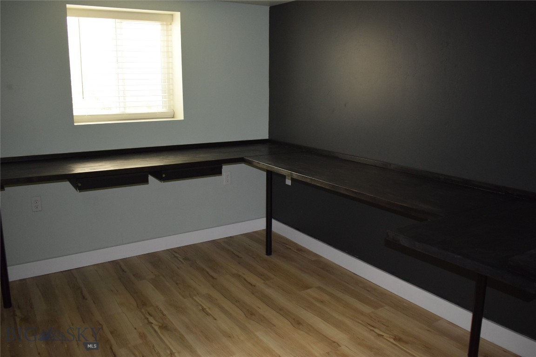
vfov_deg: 41.7
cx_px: 268
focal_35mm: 32
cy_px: 178
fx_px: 469
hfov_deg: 59.5
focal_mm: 21
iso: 2200
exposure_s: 1/60
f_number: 3.8
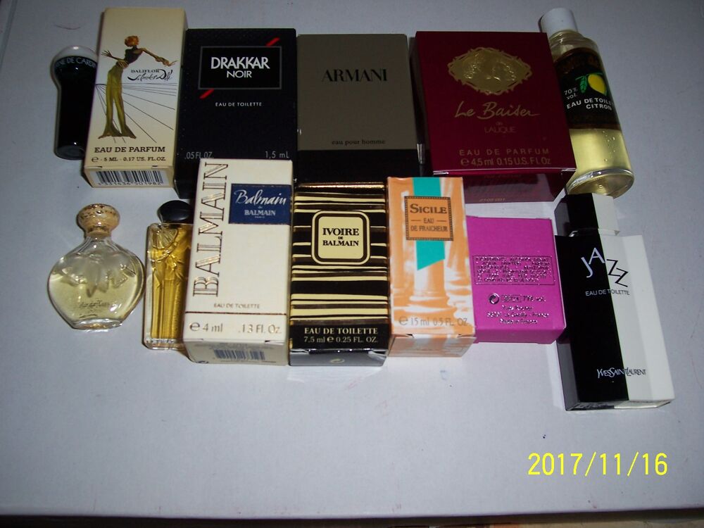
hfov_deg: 54.0
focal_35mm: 34
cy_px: 264
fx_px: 691
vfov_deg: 41.8
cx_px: 352
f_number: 2.7
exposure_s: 1/60
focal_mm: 5.6
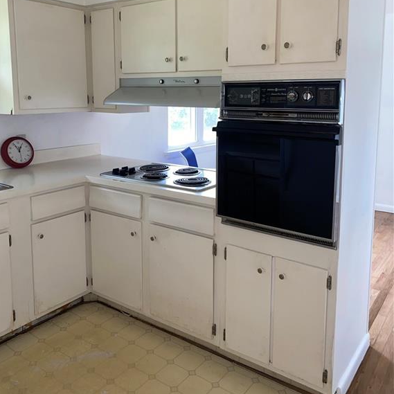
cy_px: 145
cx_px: 195
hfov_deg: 52.5
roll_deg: +0.2
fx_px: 399
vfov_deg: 51.9
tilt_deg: -6.5
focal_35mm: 31
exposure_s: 1/24
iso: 50
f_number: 1.8
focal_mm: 4.25
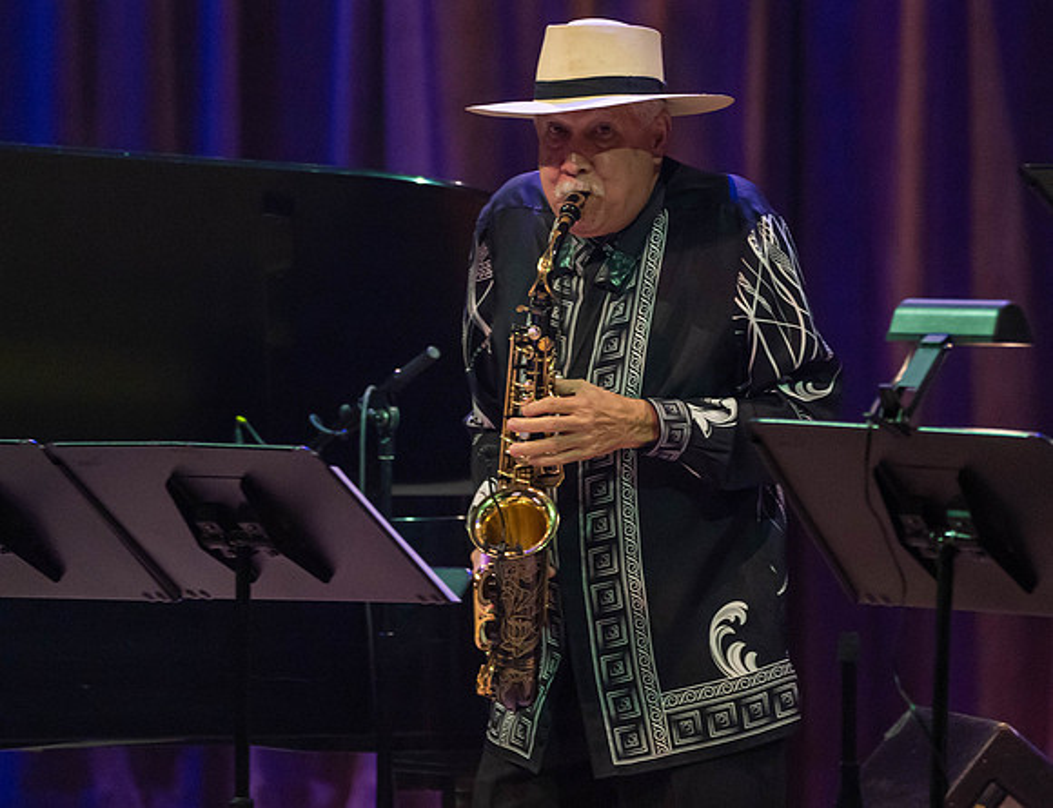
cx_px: 557
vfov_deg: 2.7
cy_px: 371
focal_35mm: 565
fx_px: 17323
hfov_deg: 3.5
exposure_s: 1/250
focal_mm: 400
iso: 3200
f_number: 6.3
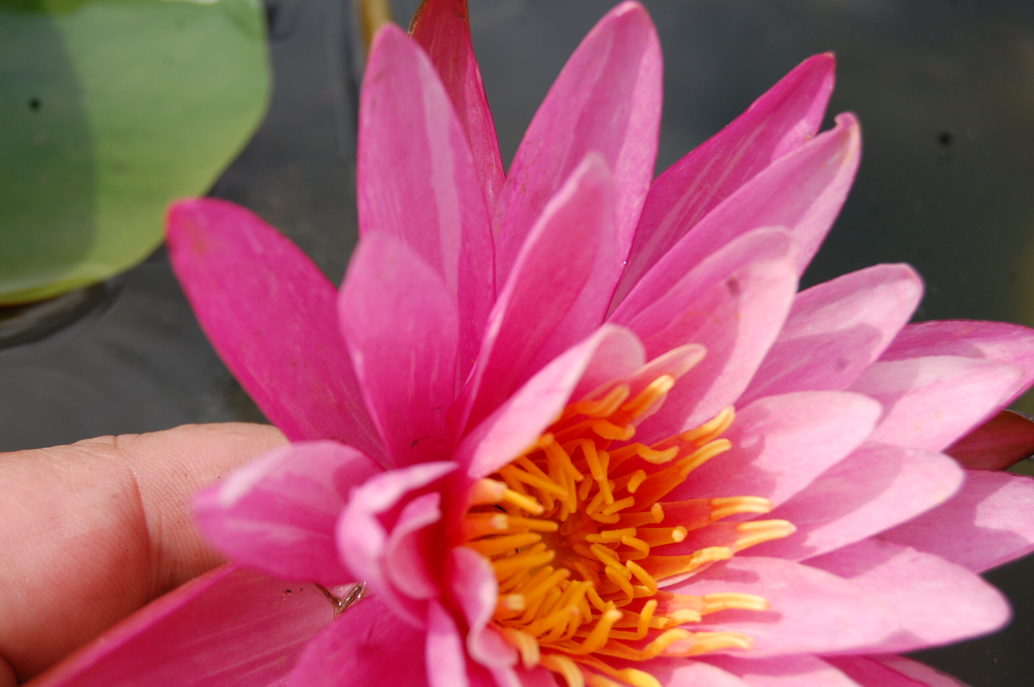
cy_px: 344
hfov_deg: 24.6
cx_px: 517
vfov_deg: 16.5
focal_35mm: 82
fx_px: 2367
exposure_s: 1/250
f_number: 8
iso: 200
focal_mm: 55
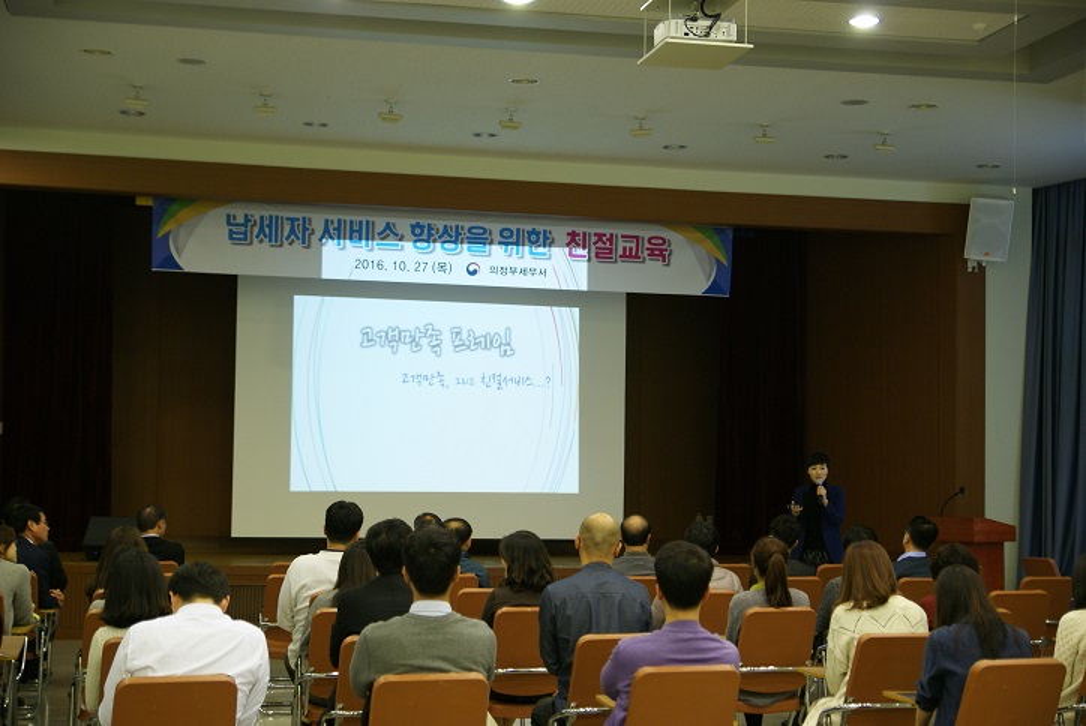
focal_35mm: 60
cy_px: 363
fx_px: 1811
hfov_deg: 33.4
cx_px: 543
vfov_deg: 22.7
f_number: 2.8
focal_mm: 40
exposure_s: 1/60
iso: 400
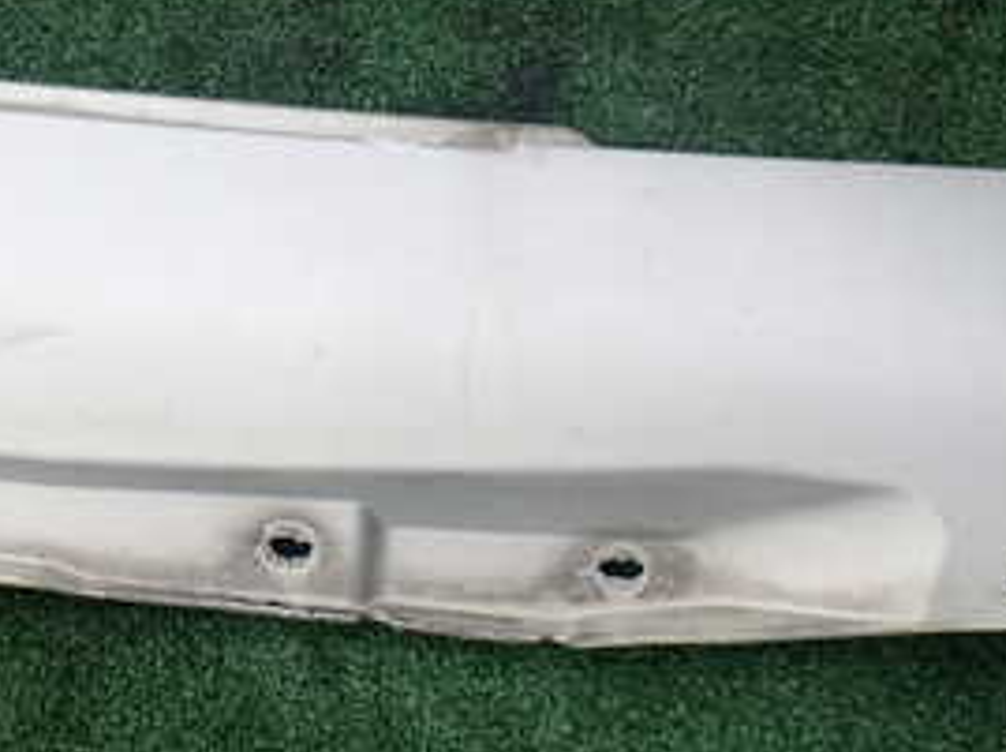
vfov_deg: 21.9
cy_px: 340
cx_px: 150
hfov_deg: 28.2
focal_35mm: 67
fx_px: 1945
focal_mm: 5.4
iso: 100
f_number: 3.2
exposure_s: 1/250
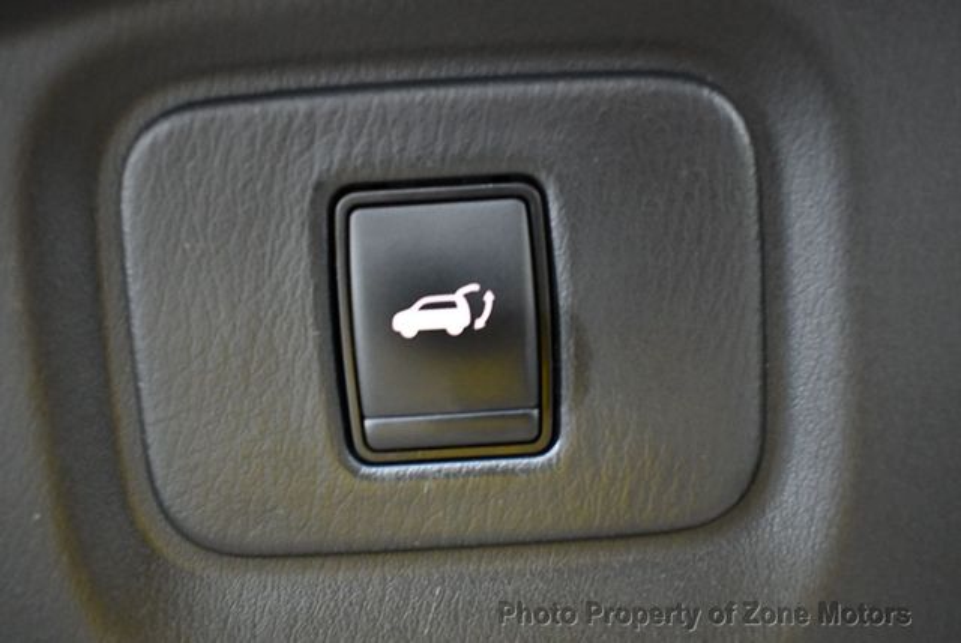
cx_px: 480
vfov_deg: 36.9
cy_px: 322
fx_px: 962
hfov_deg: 53.1
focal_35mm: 36
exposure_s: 1/60
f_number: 3.5
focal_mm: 18
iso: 3600
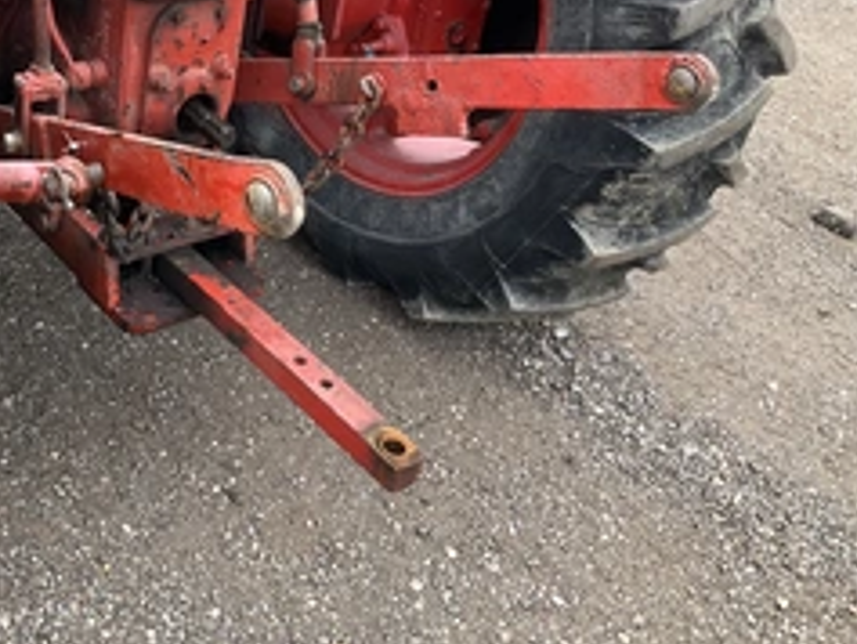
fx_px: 1214
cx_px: 184
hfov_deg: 37.6
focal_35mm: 49
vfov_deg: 29.0
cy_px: 123
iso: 25
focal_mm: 3
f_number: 1.8
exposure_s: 1/327
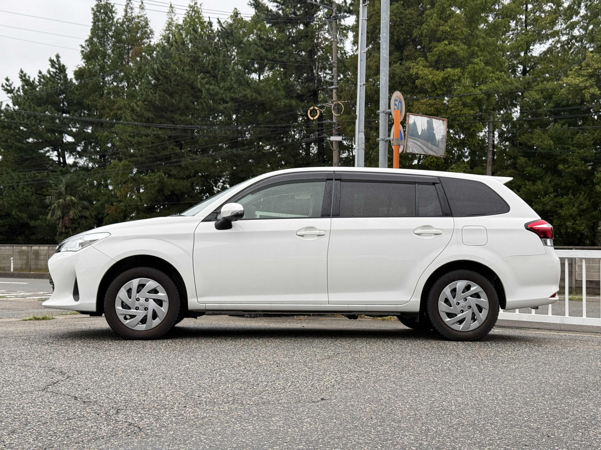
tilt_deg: +2.6
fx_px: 833
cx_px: 300
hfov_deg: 39.7
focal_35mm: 48
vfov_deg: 30.3
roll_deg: -1.3
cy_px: 225
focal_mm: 6.76
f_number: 1.78
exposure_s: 1/490
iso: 64
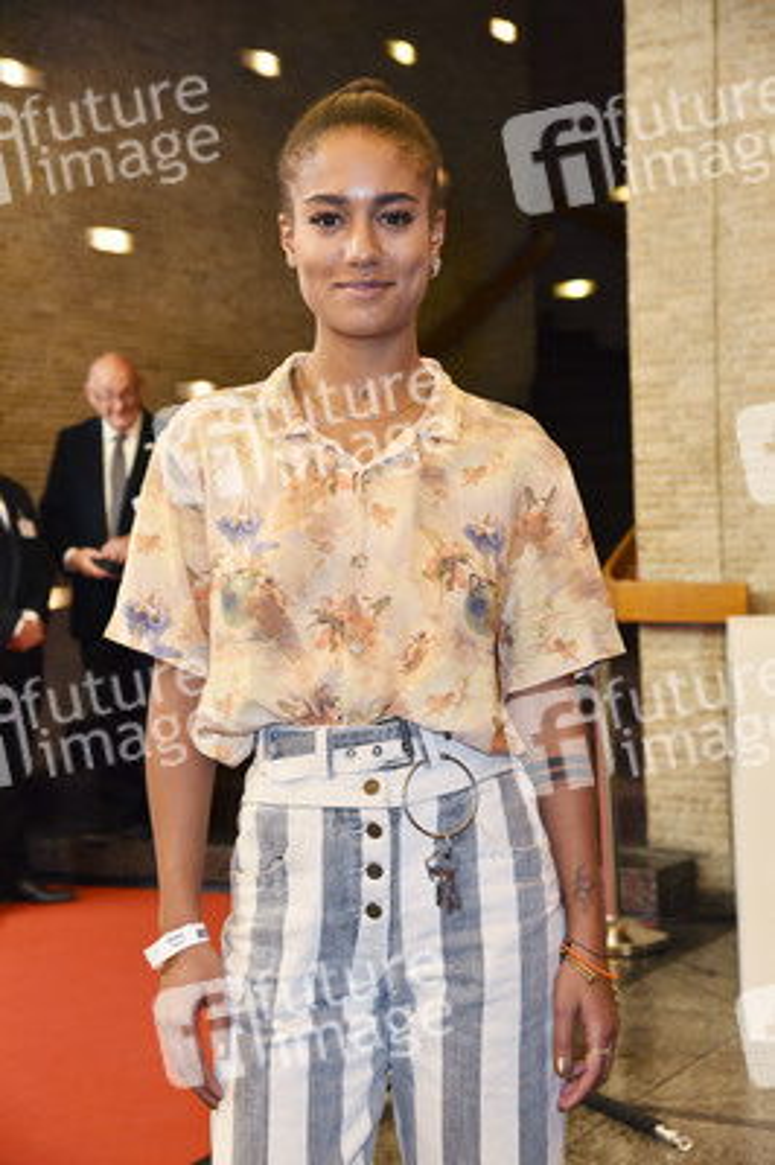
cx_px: 388
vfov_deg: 28.9
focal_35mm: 70
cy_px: 582
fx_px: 2264
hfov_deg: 19.4
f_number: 5.6
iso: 1000
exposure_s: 1/125
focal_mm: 70
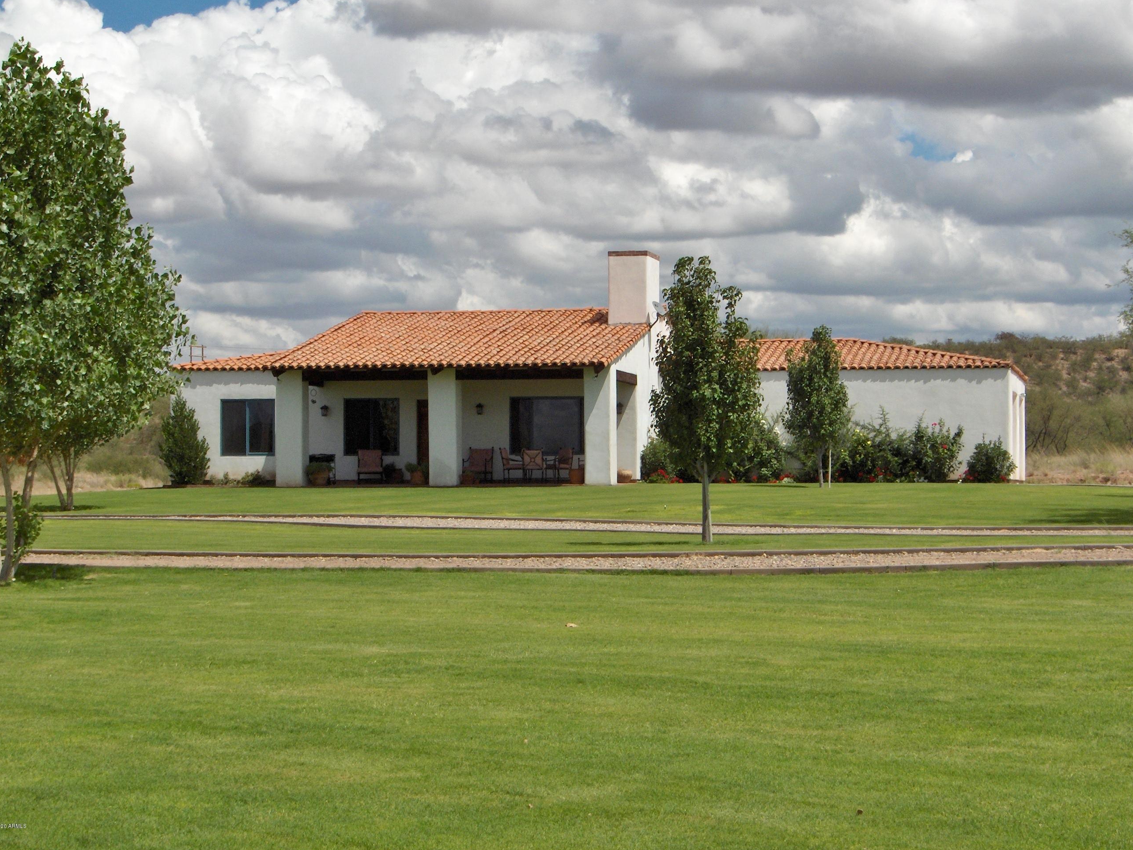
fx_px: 2848
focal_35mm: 87
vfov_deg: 17.0
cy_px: 422
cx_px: 564
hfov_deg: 22.5
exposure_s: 1/787
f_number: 6.7
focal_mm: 17.5
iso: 100
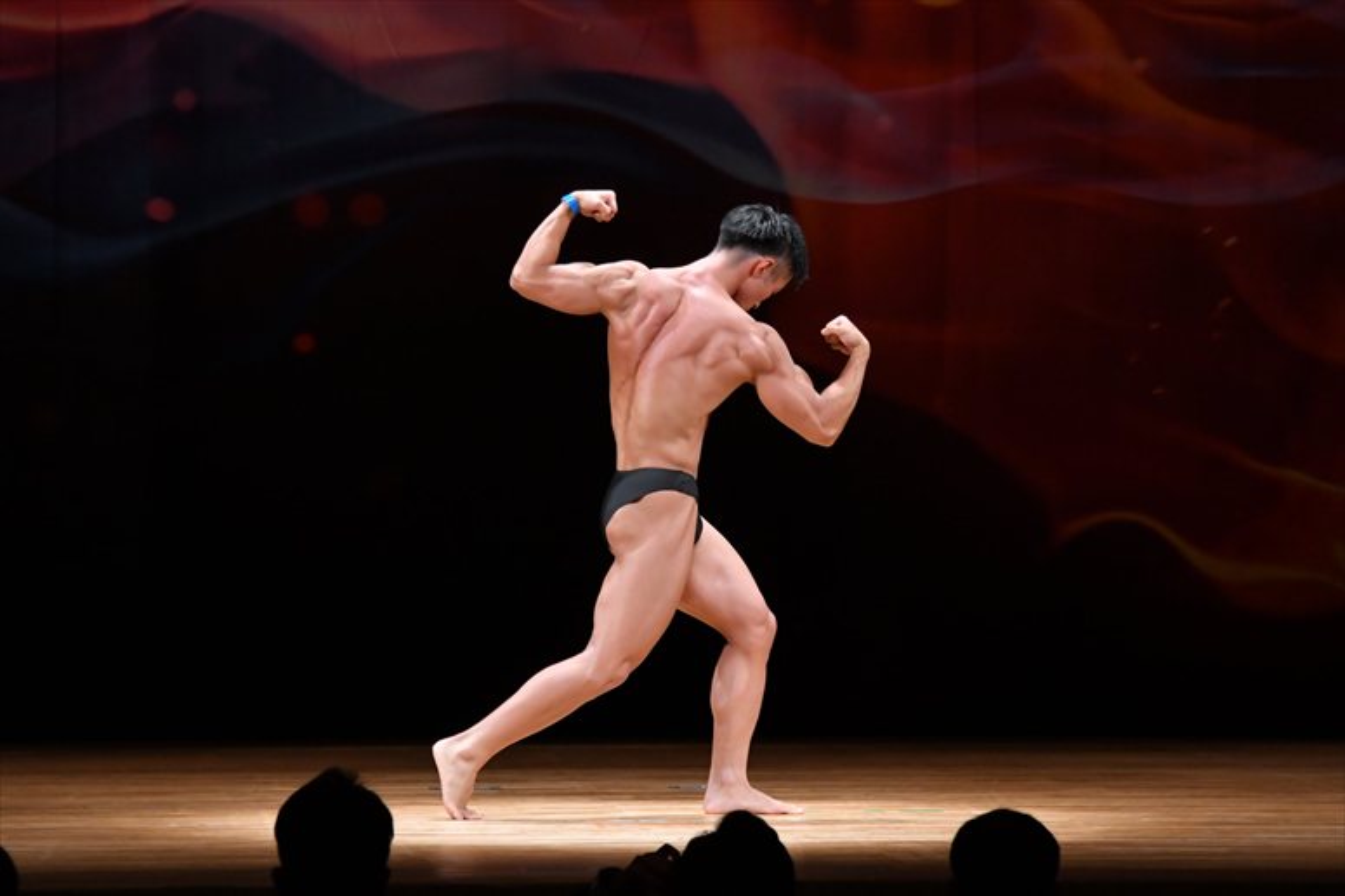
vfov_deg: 5.7
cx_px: 672
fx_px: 8962
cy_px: 448
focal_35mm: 240
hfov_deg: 8.6
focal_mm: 160
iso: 3200
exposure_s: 1/400
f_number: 5.6
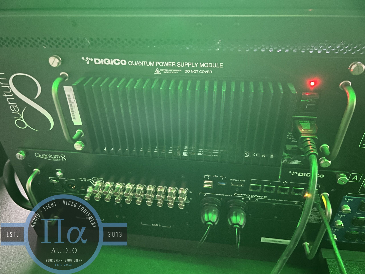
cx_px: 182
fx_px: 274
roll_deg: +2.7
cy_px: 137
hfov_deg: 67.3
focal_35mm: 26
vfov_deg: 53.1
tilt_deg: -33.9
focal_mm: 5.7
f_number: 1.5
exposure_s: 1/9
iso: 800
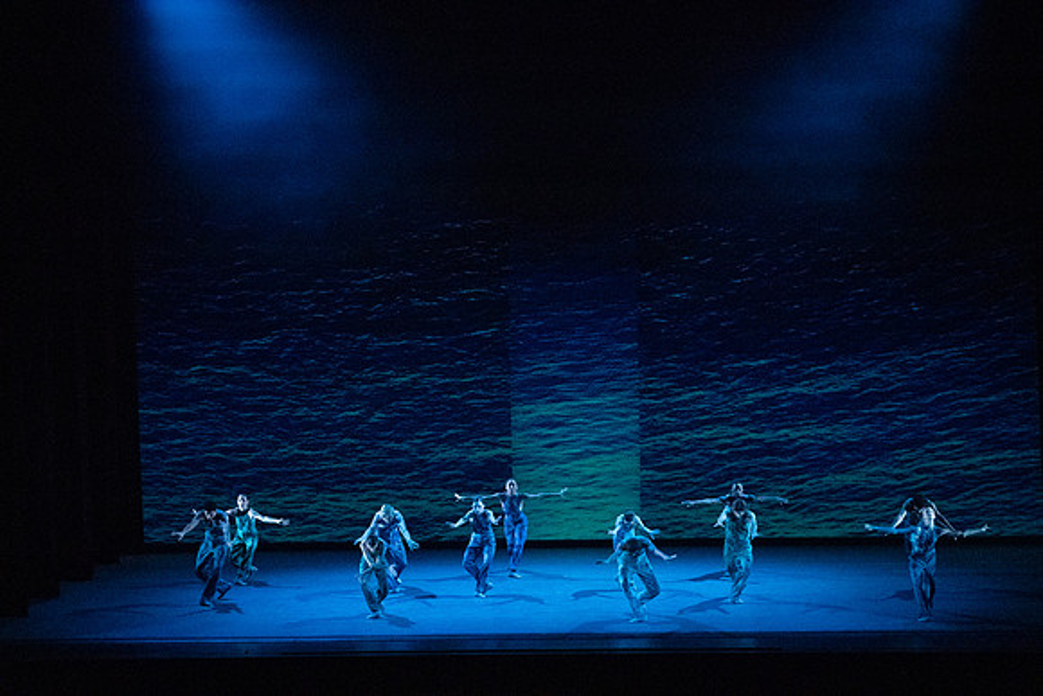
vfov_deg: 13.2
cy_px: 348
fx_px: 3014
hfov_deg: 19.6
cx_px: 522
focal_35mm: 104
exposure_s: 1/400
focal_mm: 104
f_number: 5.6
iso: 16000
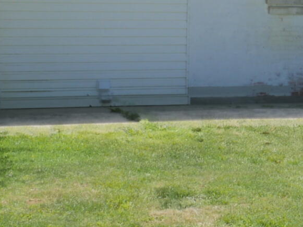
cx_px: 494
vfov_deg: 9.5
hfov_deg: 12.0
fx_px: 1356
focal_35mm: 155
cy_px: 7
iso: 200
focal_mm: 15
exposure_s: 1/60
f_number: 16
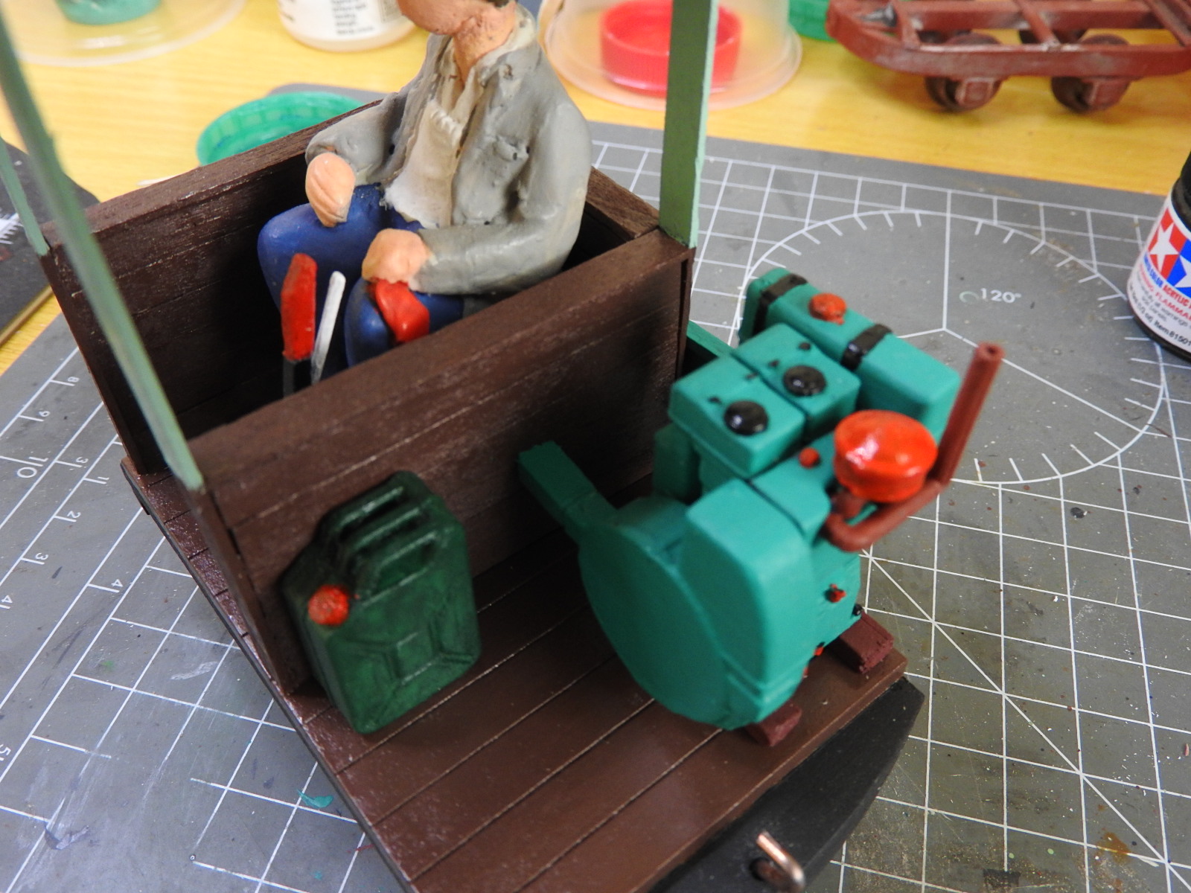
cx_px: 596
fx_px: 1032
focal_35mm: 30
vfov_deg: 46.8
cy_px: 446
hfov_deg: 60.0
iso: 250
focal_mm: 5.4
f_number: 3.5
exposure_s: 1/30
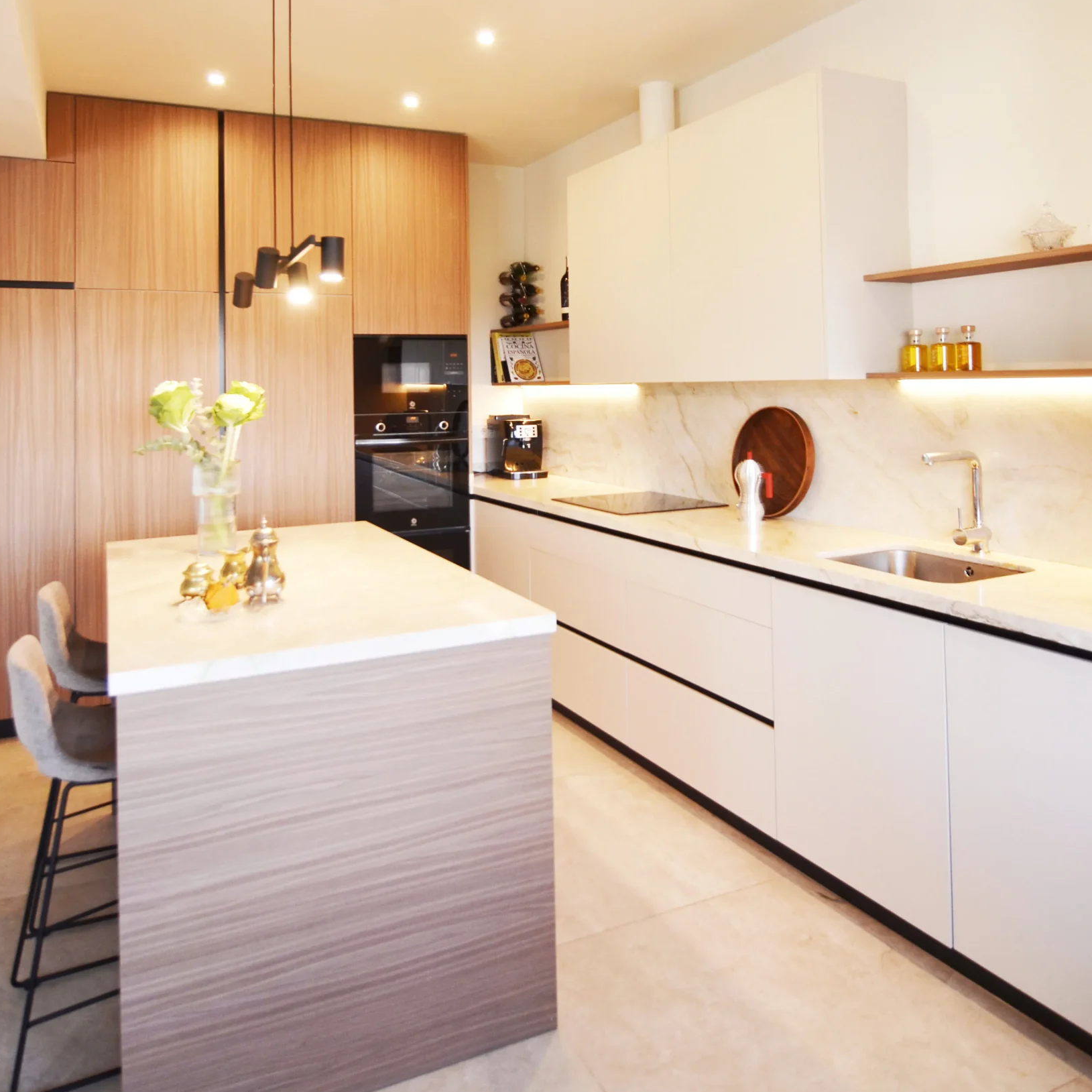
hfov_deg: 65.0
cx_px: 529
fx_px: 857
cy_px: 480
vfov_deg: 64.8
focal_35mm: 24
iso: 200
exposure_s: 1/80
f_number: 4
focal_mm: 12
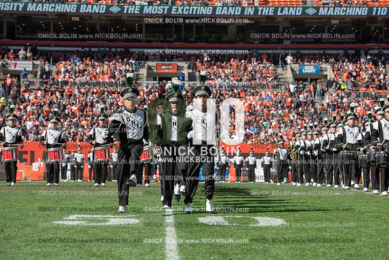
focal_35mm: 99
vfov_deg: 13.8
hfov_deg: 20.6
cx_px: 196
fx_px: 1070
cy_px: 131
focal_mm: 98
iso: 400
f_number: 5
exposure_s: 1/2500
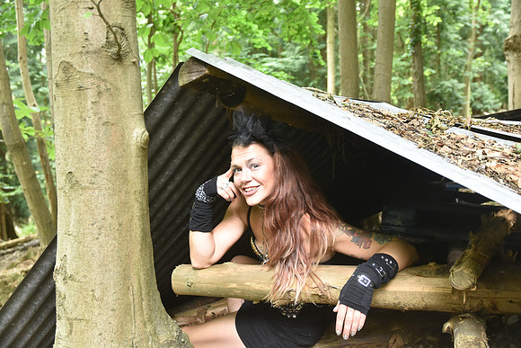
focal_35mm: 42
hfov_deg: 46.4
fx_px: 608
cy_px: 174
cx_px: 260
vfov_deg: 31.9
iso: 1000
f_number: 3.2
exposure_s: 1/50
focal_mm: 28
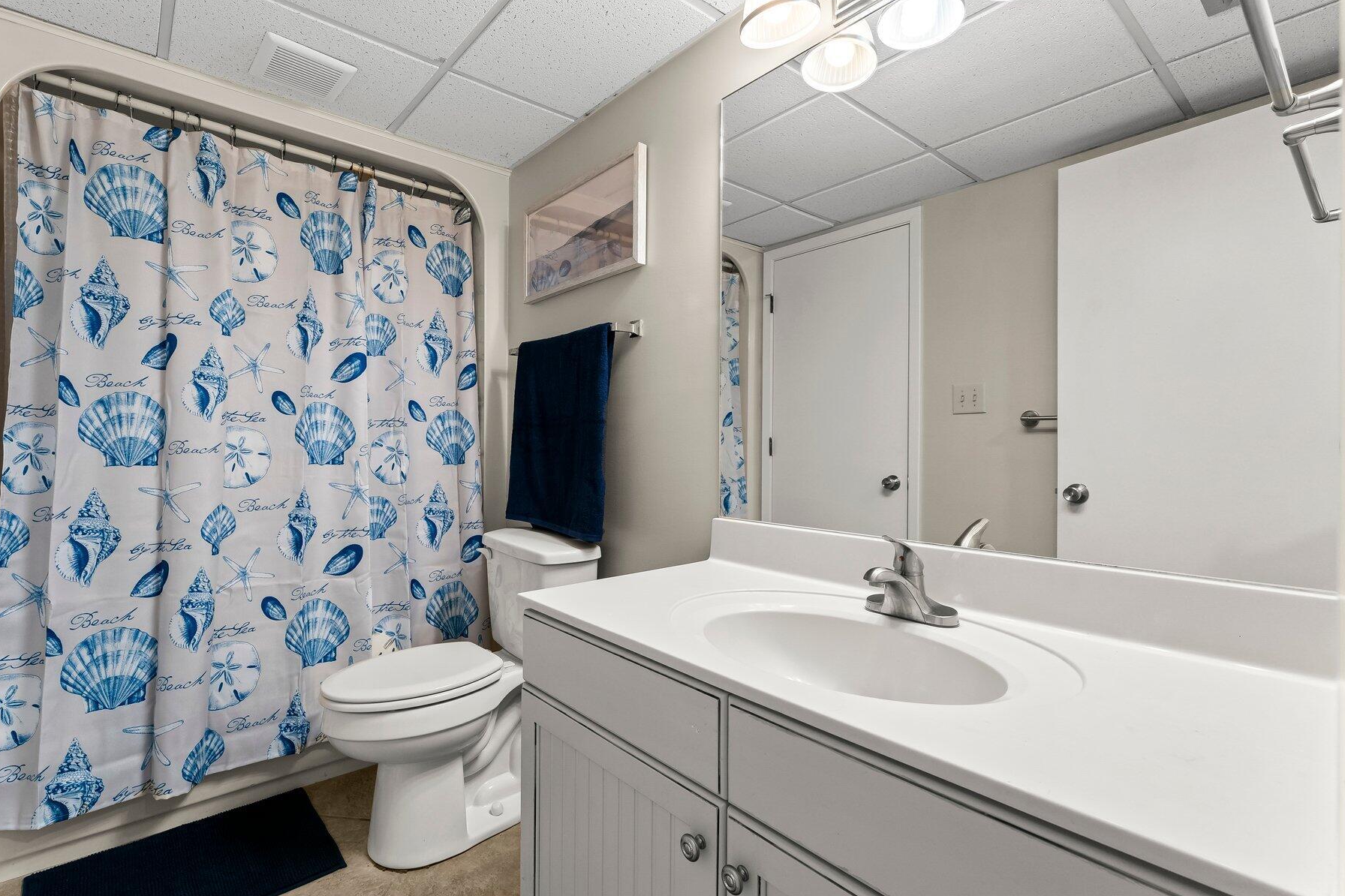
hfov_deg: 96.5
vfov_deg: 73.7
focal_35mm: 16
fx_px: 598
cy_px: 448
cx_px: 619
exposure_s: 1/5
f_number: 8
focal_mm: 14
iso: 500
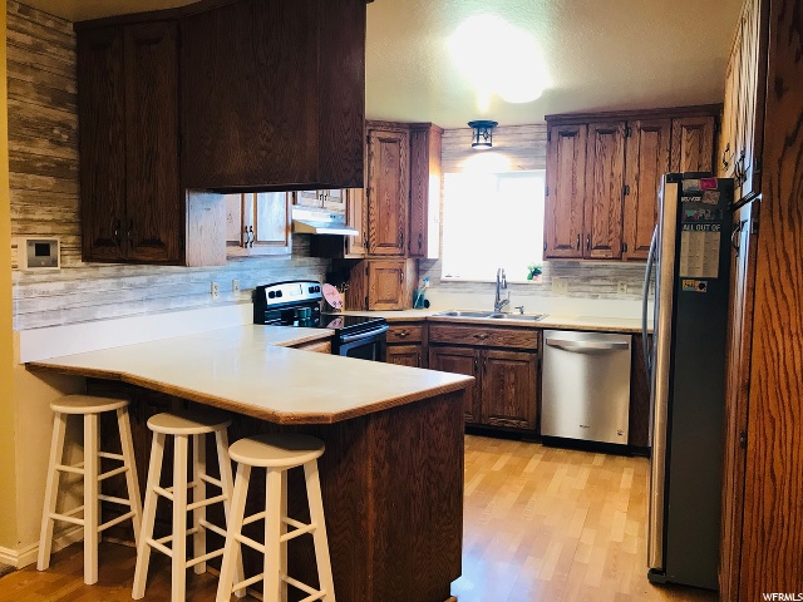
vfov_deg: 49.7
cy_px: 301
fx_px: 650
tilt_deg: -4.4
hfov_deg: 63.4
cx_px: 402
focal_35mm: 28
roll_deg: -1.3
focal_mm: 3.99
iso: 40
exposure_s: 1/24
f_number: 1.8
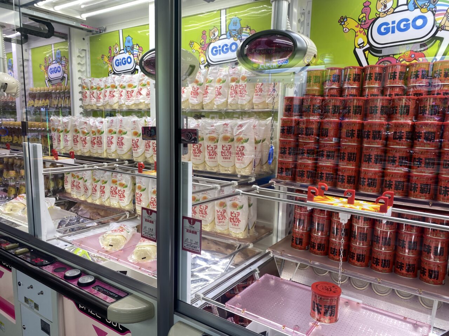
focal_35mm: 26
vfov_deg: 53.1
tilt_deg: -12.5
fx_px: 337
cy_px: 168
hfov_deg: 67.3
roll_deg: -1.4
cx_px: 224
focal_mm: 4.25
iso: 32
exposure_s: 1/101
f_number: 1.8
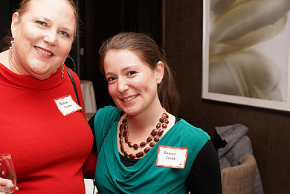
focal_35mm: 52
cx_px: 75
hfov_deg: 37.3
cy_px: 112
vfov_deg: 26.0
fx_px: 419
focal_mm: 35
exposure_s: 1/160
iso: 1000
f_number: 5
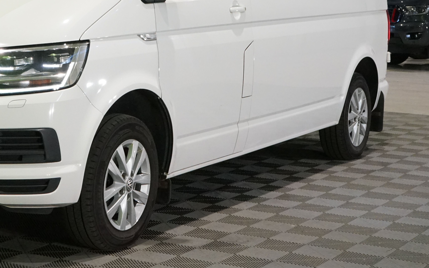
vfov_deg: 14.9
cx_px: 76
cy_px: 51
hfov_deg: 23.4
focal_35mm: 87
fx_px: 1017
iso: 6400
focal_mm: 49
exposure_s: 1/80
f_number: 14
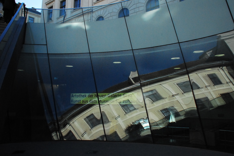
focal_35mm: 27
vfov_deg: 48.0
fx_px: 176
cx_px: 117
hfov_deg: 67.3
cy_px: 78
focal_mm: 18
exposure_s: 1/640
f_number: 13
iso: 1600
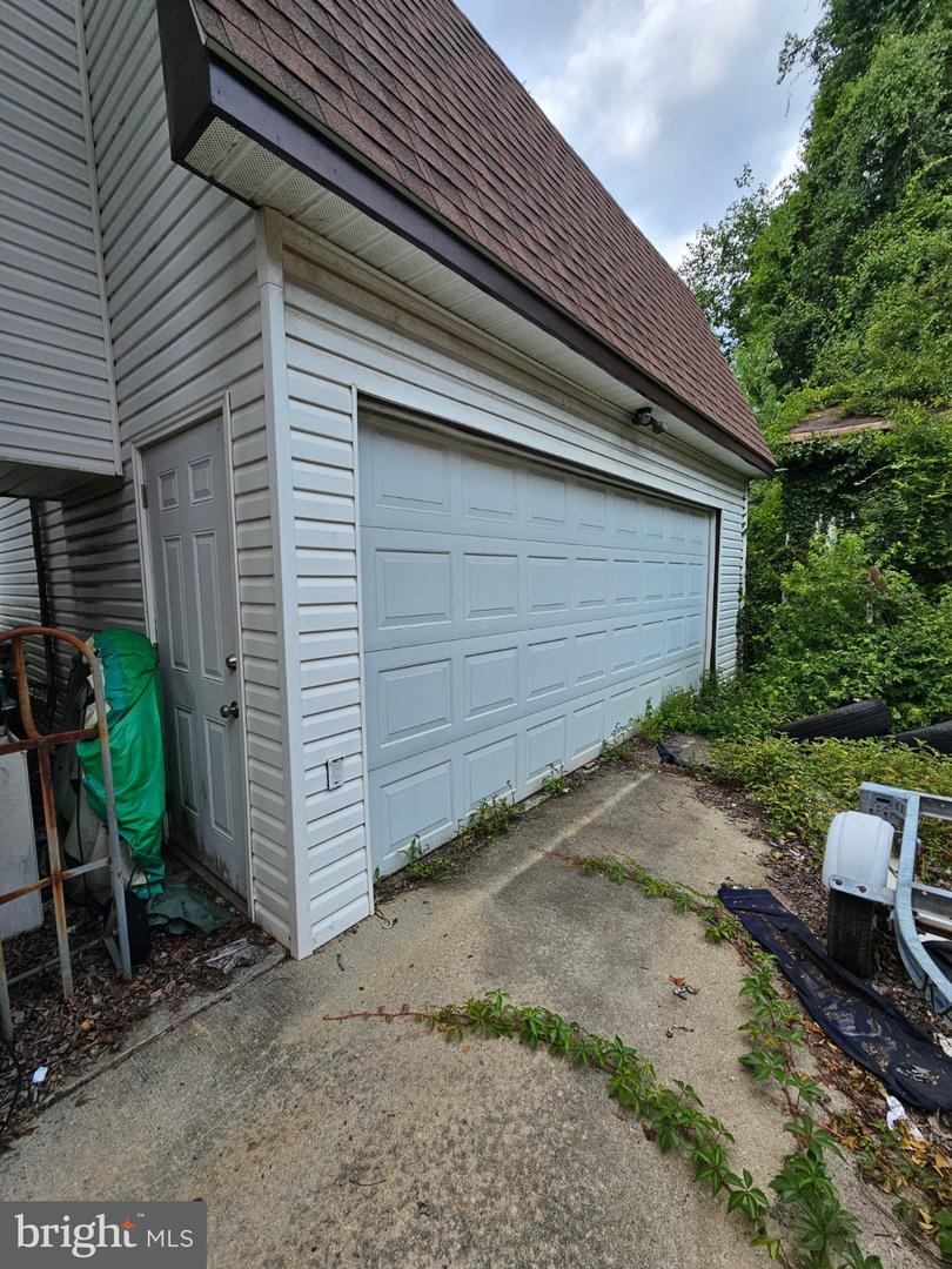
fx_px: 477
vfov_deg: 106.2
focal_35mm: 13
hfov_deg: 89.9
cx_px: 476
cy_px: 634
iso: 50
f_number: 2.2
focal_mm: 2.2
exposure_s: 1/1081
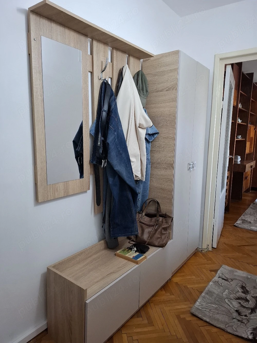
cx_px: 128
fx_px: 228
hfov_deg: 58.9
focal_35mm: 23
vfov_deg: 73.9
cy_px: 172
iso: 250
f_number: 1.8
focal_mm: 5.54
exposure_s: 1/33
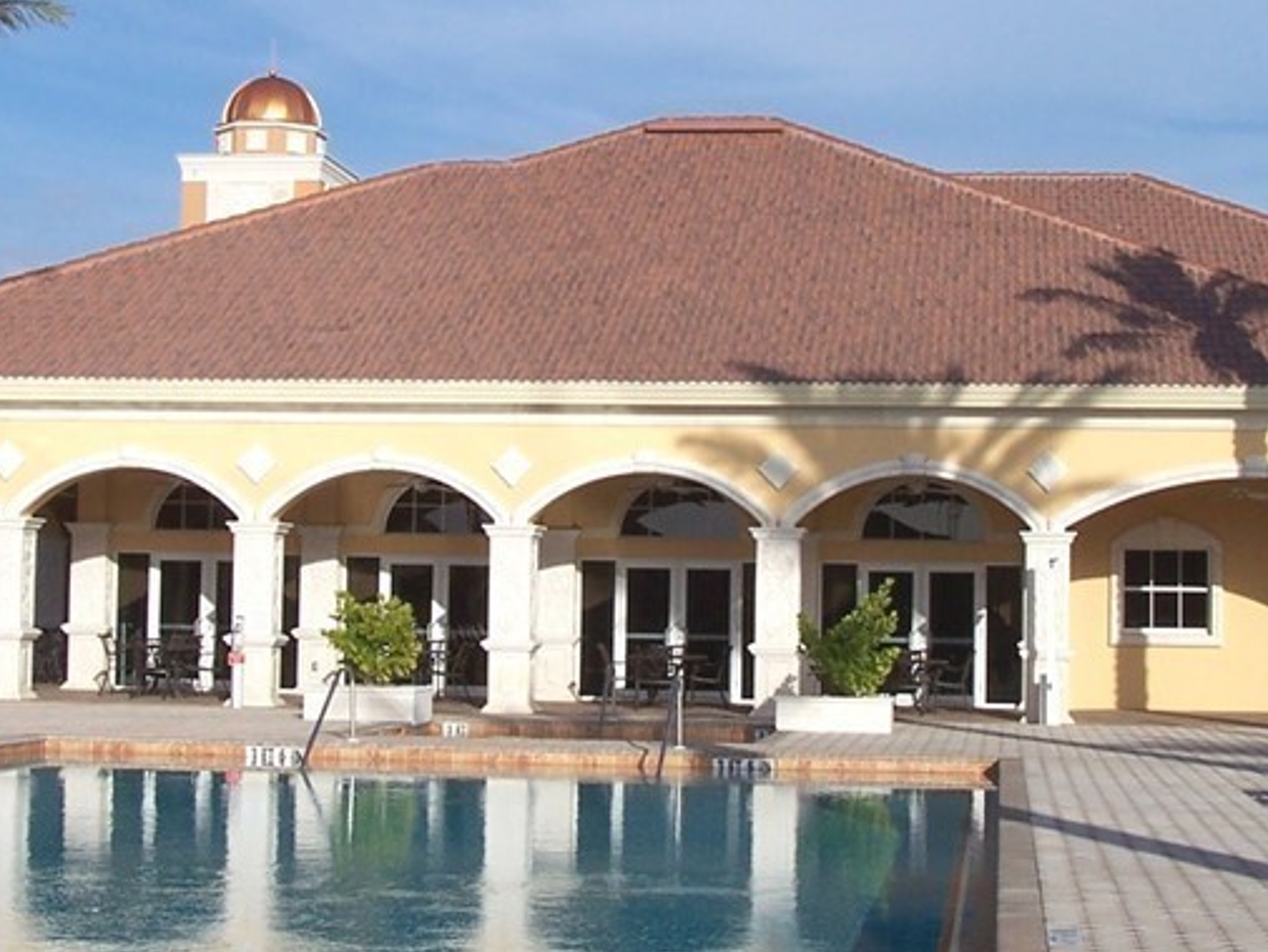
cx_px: 688
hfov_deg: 27.4
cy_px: 440
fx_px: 2601
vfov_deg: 20.7
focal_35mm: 71
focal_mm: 6
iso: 80
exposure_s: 1/750
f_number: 5.6
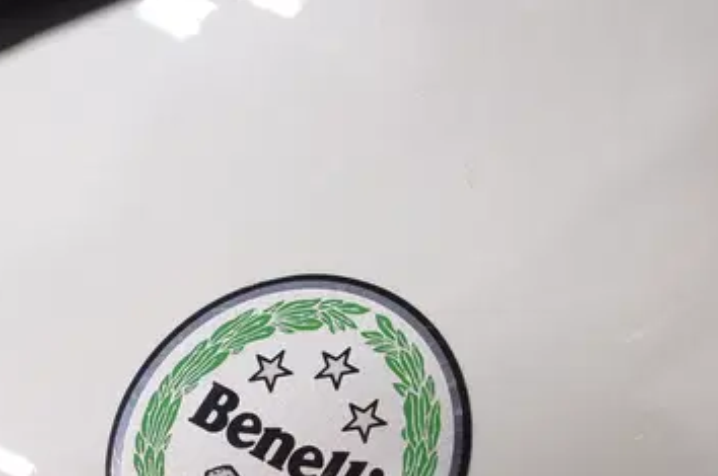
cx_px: 293
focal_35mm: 237
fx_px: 4720
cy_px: 509
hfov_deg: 8.7
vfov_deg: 5.8
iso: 1000
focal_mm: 70
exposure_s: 1/200
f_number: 6.3
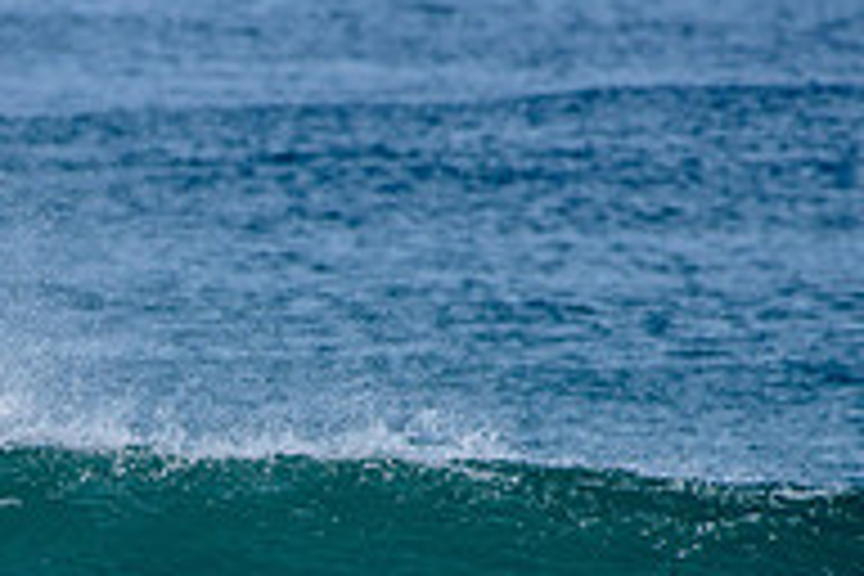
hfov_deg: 1.4
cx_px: 9
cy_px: 745
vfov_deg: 0.9
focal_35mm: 1512
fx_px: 36285
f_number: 6.3
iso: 250
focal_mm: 500
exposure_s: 1/2500
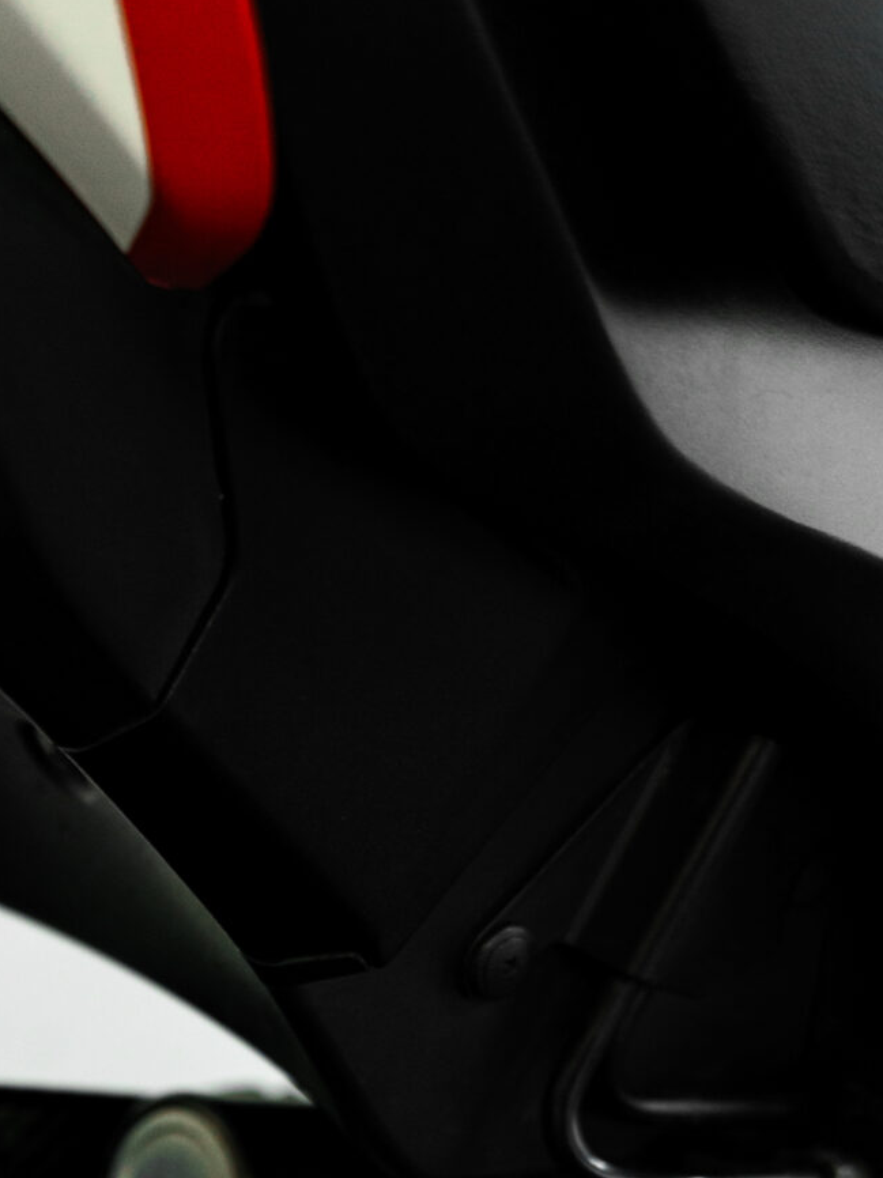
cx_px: -249
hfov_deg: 15.2
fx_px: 3164
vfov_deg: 20.0
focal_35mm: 93
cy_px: 1364
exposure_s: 1/10
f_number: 3.5
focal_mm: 32.7
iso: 640
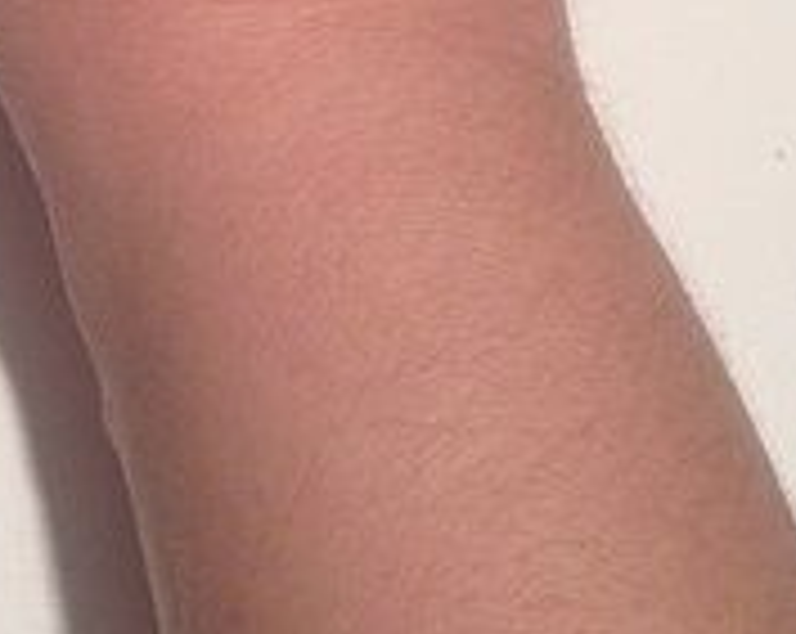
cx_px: -63
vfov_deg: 12.8
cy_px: -207
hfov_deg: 16.2
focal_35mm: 116
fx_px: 2728
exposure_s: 1/50
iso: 64
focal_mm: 4.28
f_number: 2.4
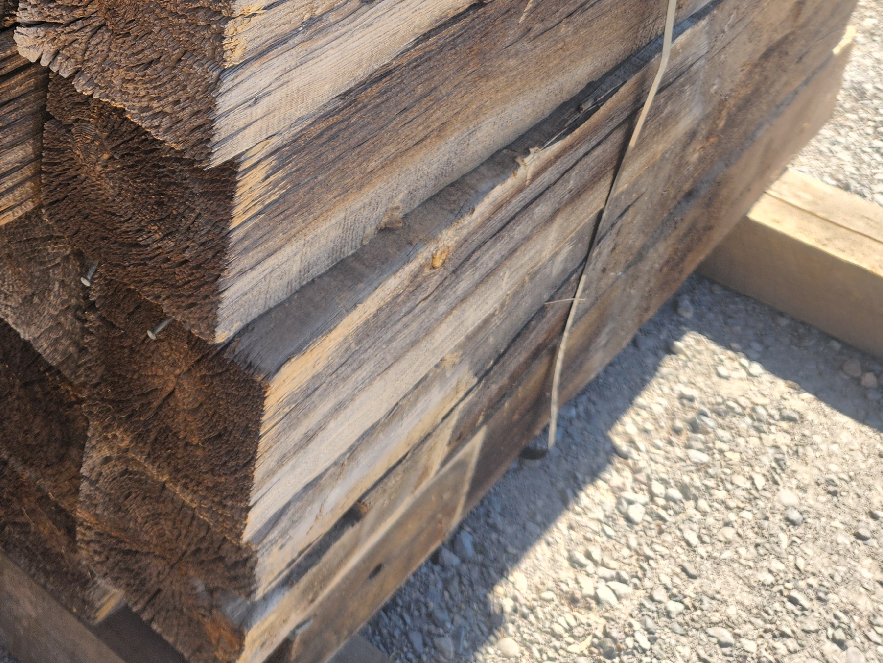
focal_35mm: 51
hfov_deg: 35.5
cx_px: 108
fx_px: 1301
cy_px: -55
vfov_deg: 26.4
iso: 20
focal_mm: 5.4
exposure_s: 1/329
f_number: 1.8
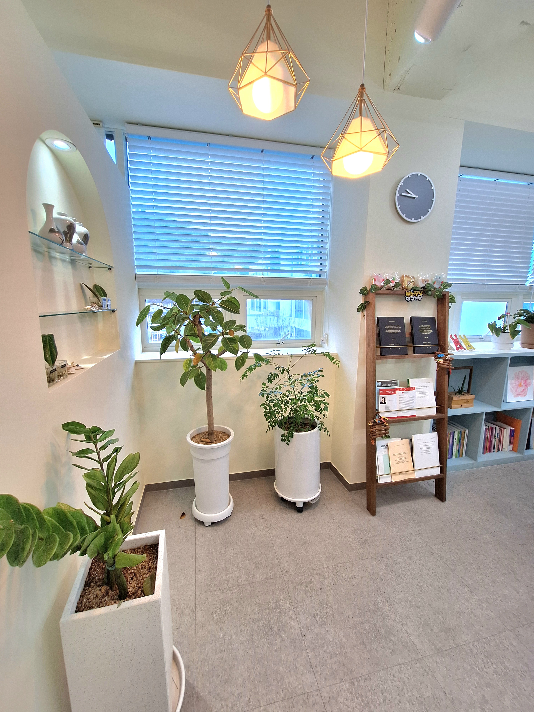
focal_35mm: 13
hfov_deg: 89.9
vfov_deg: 106.2
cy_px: 356
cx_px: 267
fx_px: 267
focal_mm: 1.74
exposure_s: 1/120
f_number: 2.2
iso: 64
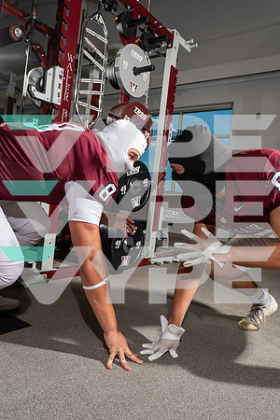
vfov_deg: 65.5
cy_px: 210
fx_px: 327
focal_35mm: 28
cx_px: 140
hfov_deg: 46.4
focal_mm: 28
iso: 200
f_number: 5.6
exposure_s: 1/250
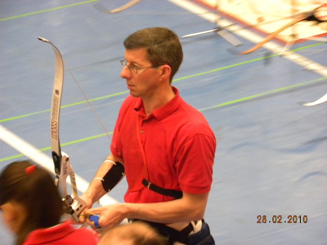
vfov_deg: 7.0
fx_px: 2003
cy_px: 122
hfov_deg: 9.3
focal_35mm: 212
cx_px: 164
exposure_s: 1/16.4
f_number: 4.5
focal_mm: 37.7
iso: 400
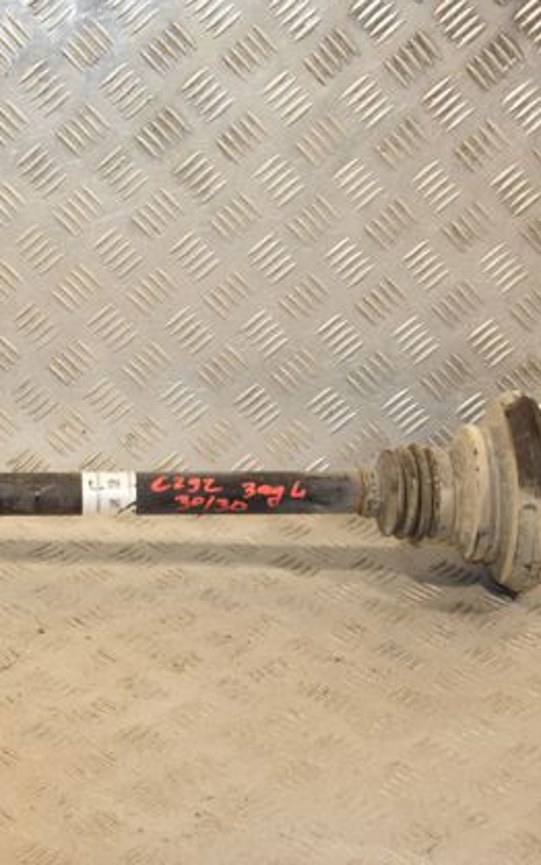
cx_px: 83
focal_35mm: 70
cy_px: 429
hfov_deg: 18.4
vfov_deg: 29.4
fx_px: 1651
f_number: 7.1
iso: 800
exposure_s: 1/200
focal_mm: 30
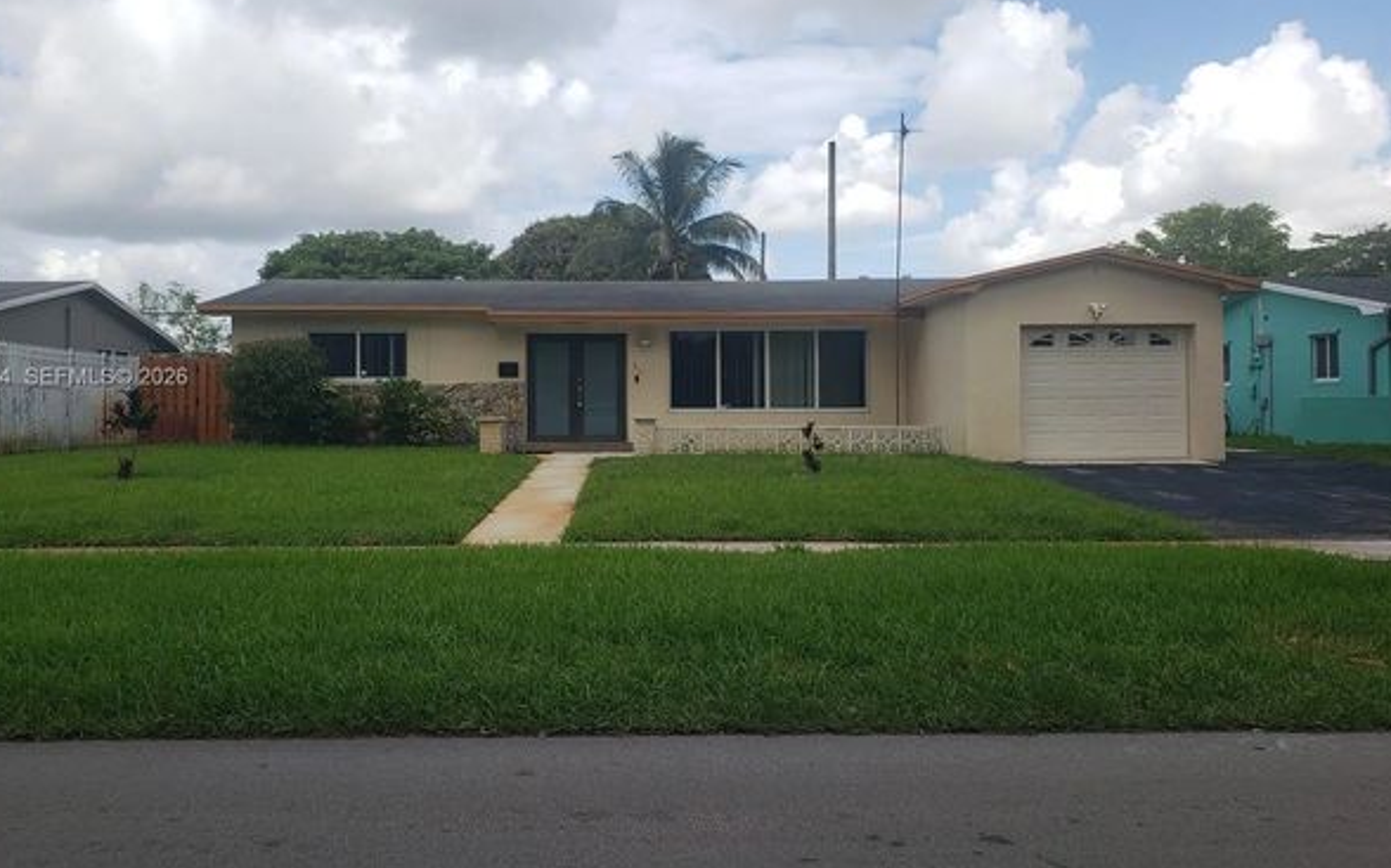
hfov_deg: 62.9
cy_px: 378
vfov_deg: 41.7
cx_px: 651
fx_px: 1137
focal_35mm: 30
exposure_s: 1/1013
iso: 50
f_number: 2.4
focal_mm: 4.3
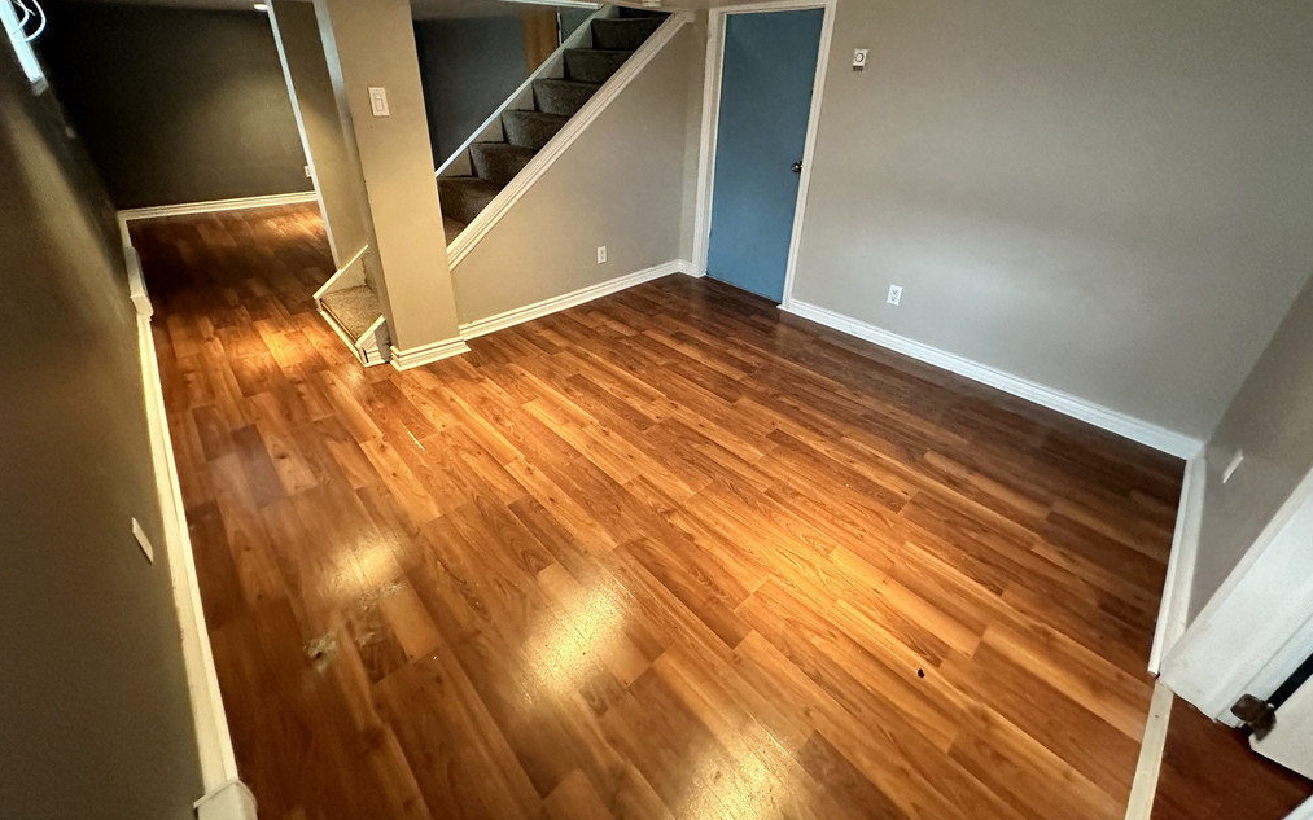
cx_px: 656
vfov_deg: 74.2
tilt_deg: -25.9
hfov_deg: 101.5
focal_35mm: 15
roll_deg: -1.7
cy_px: 339
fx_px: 537
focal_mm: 2.22
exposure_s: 1/60
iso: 800
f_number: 2.2
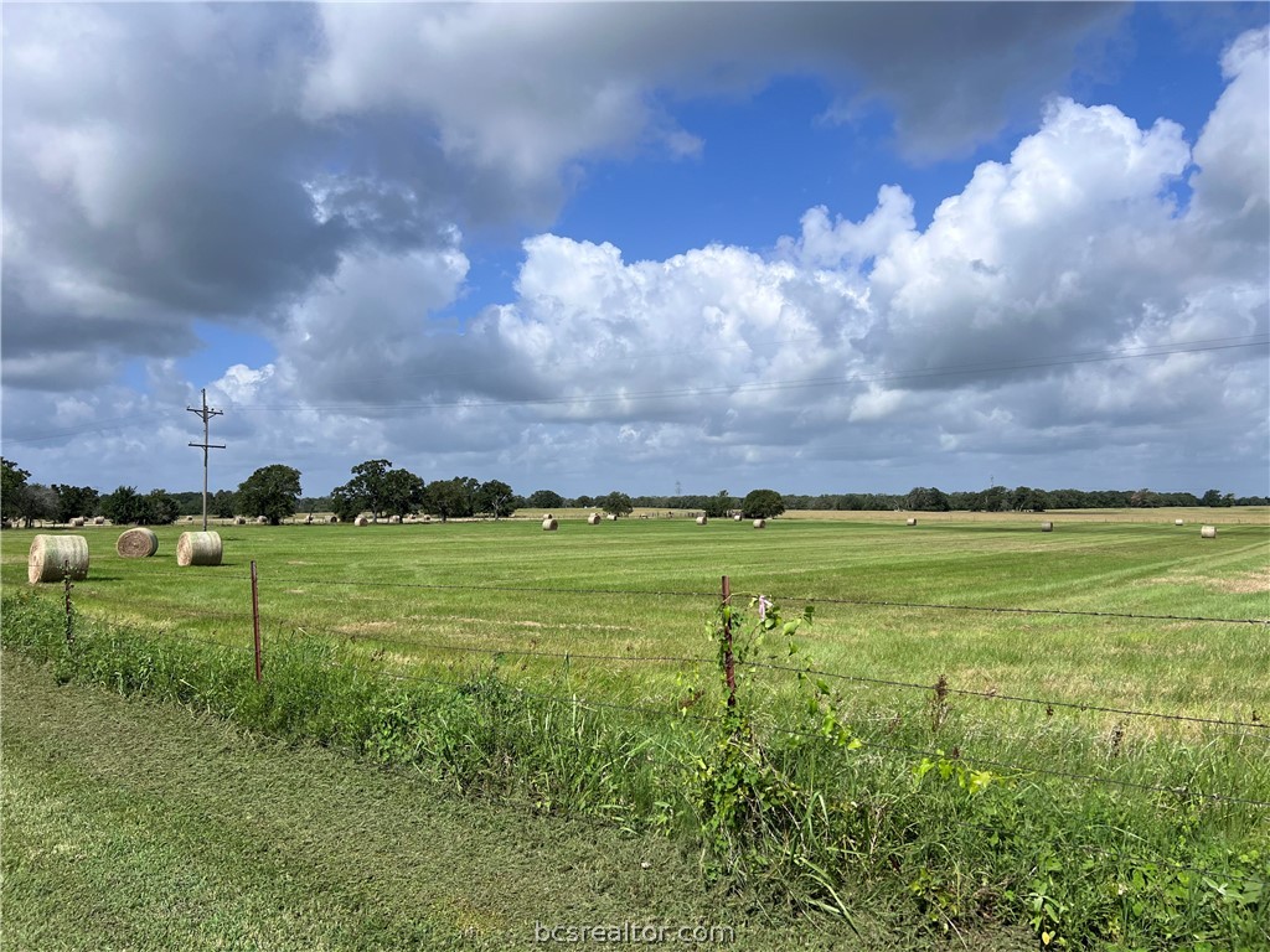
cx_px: 635
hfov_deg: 67.3
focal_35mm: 26
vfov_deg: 53.1
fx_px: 954
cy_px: 476
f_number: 1.5
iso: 50
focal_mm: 5.7
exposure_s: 1/7463
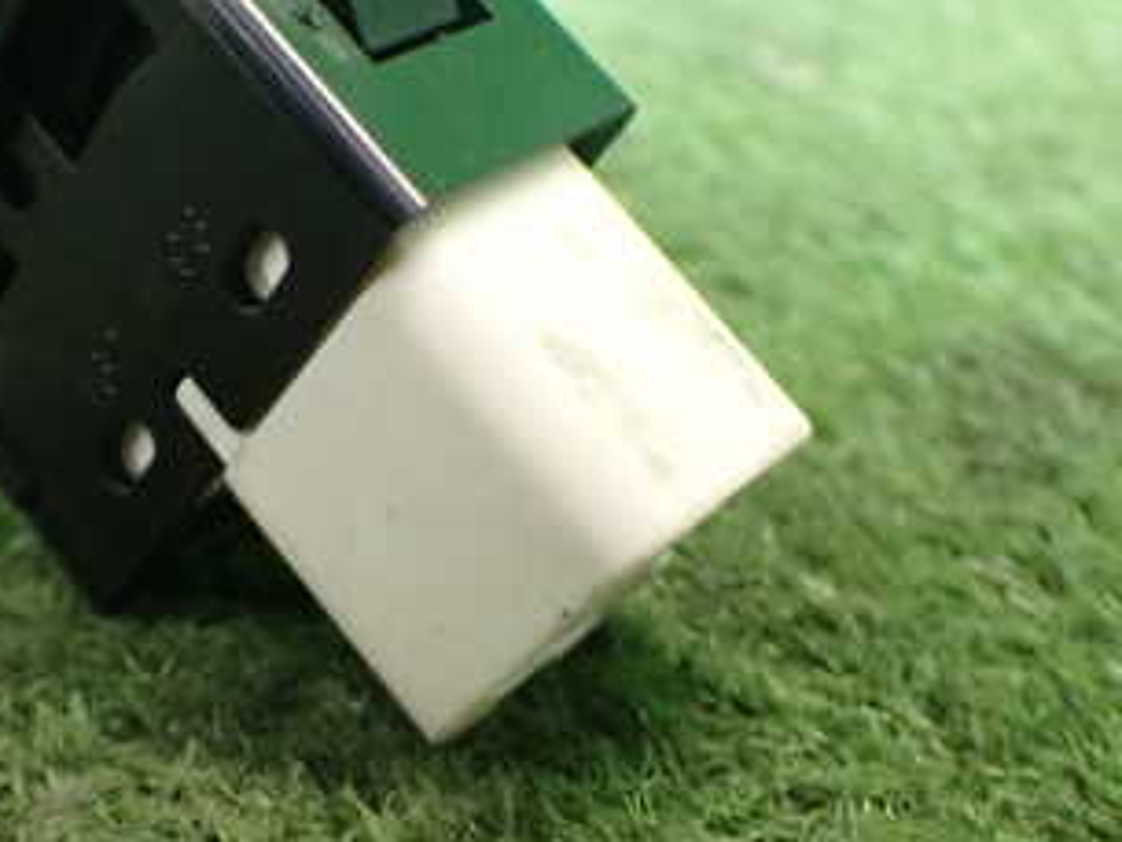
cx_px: 342
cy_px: 265
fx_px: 1913
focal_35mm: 59
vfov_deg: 24.7
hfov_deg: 32.3
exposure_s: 1/60
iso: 800
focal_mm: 5.4
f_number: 2.3
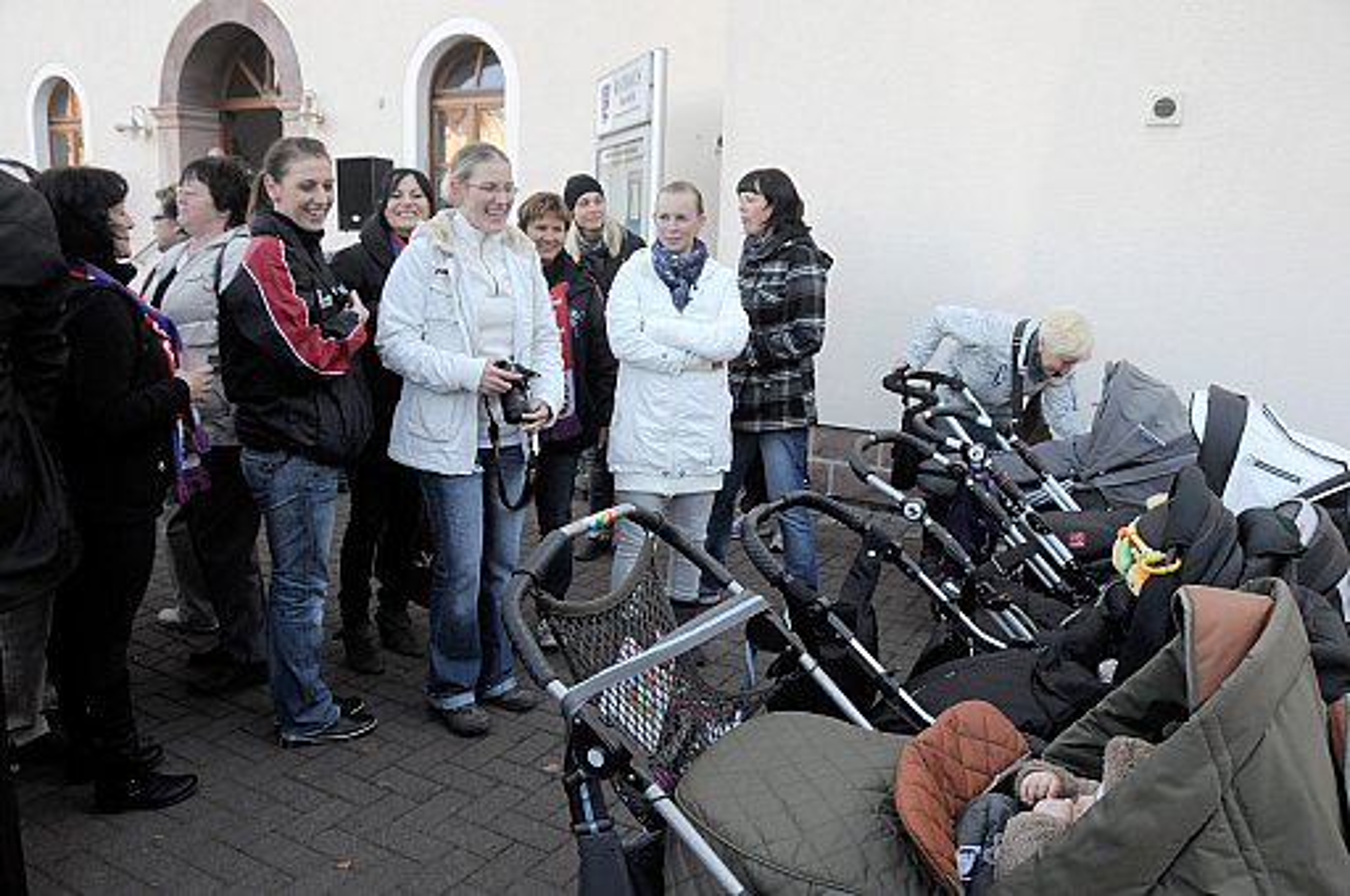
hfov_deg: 67.4
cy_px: 448
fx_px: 1011
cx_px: 675
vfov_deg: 47.8
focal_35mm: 27
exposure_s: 1/250
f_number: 8
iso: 800
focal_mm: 18
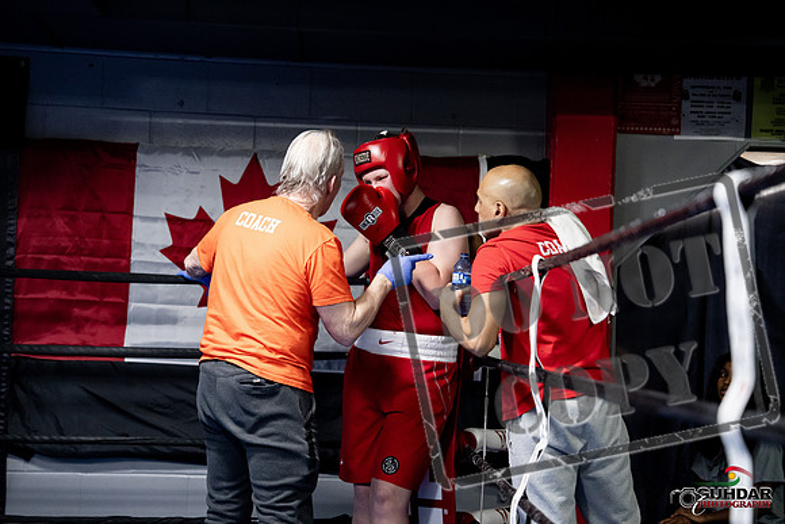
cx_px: 392
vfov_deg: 19.5
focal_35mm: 70
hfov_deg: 28.8
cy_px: 262
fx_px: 1527
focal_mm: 70
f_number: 2.8
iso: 8000
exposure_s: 1/1000
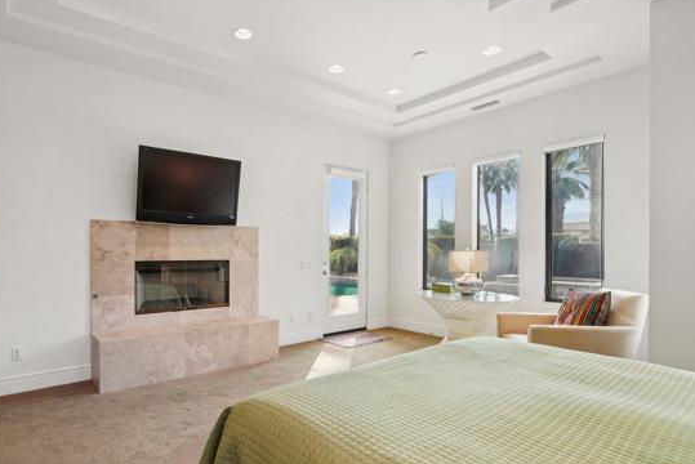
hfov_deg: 86.1
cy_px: 257
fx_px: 367
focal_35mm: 19
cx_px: 290
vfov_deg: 64.4
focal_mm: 16
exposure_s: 1/30
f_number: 8
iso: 250
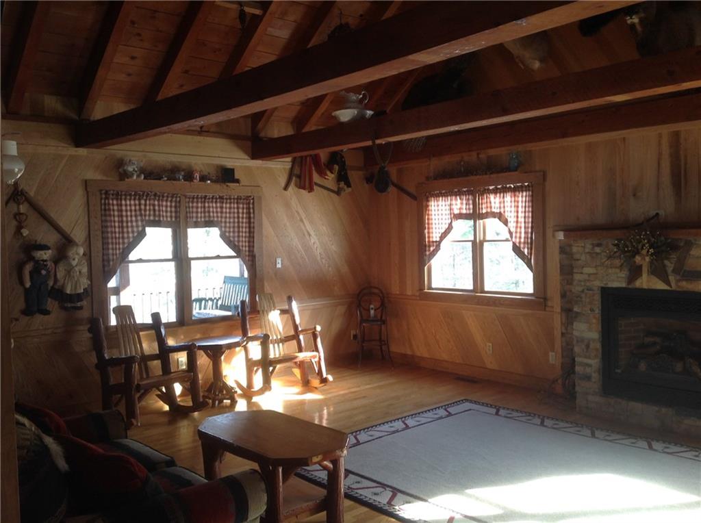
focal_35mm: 35
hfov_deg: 52.7
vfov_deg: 40.6
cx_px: 350
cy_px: 262
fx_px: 707
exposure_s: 1/40
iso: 50
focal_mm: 4.28
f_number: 2.4
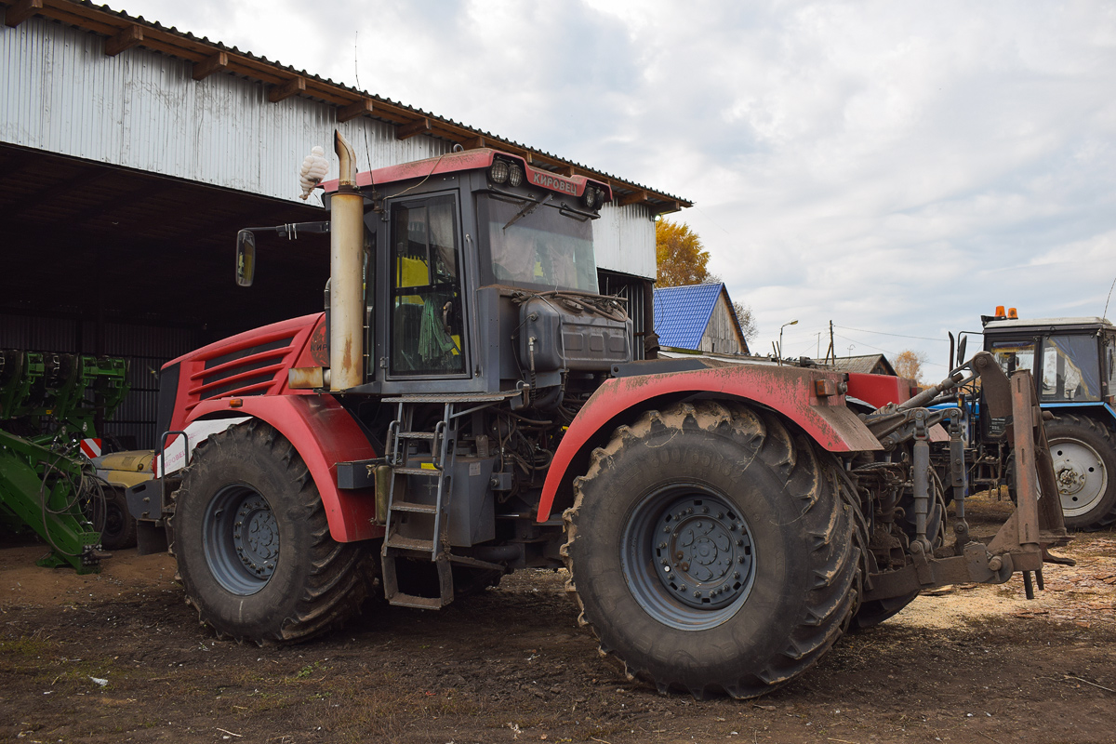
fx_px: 1023
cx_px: 558
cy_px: 372
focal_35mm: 33
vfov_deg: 40.0
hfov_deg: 57.2
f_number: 5.6
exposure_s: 1/320
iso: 100
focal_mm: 22
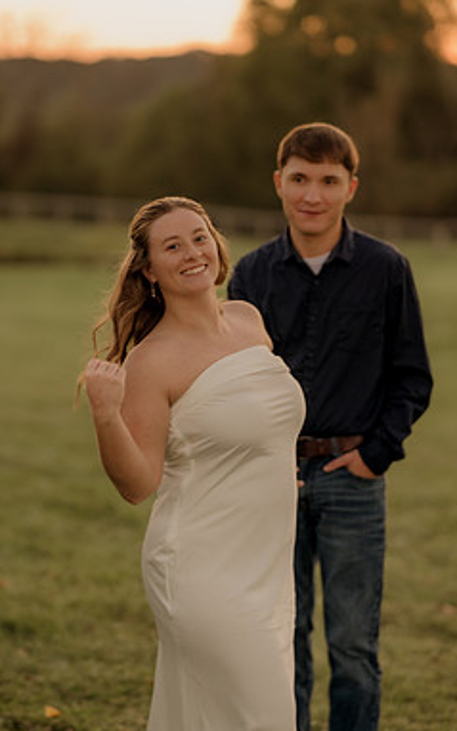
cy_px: 385
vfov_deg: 20.4
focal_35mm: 102
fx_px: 2031
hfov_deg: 12.8
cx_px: 222
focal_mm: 85
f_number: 1.8
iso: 100
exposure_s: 1/125
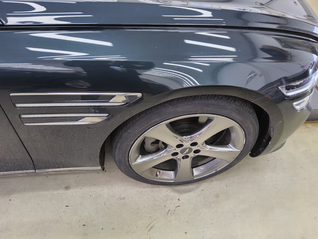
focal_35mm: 25
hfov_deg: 69.4
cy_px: 120
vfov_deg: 54.9
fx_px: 230
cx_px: 159
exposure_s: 1/120
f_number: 2
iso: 250
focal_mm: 3.08
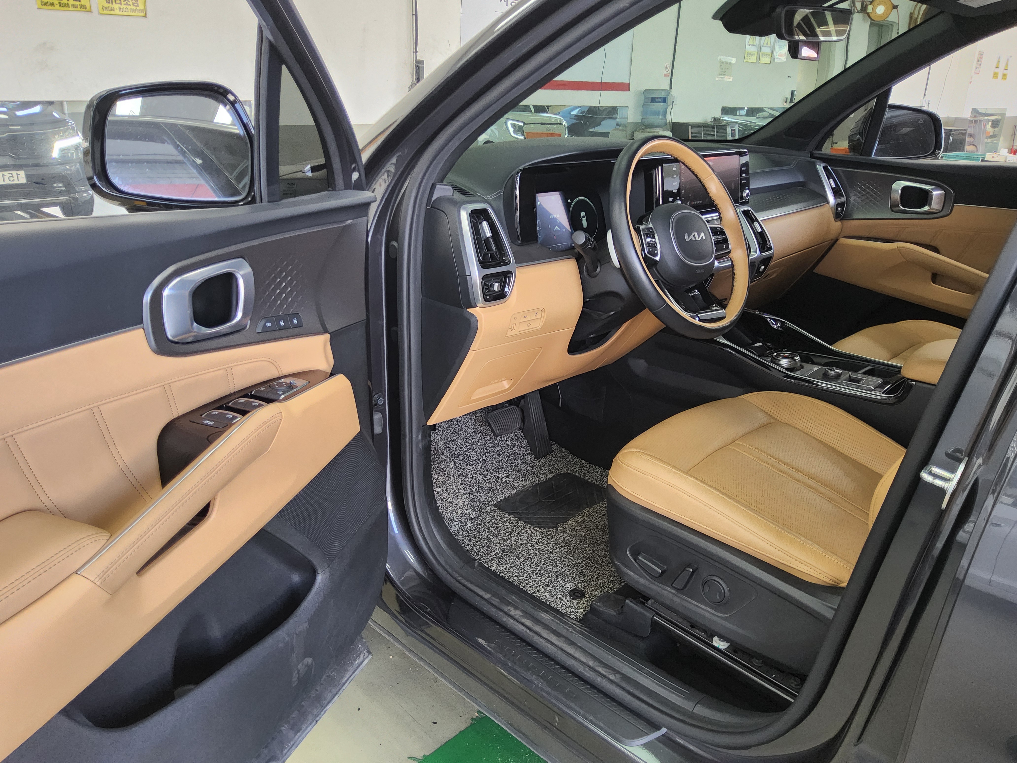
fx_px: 734
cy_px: 382
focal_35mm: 25
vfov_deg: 54.9
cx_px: 508
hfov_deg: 69.4
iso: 160
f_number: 2
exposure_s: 1/120
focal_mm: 3.08
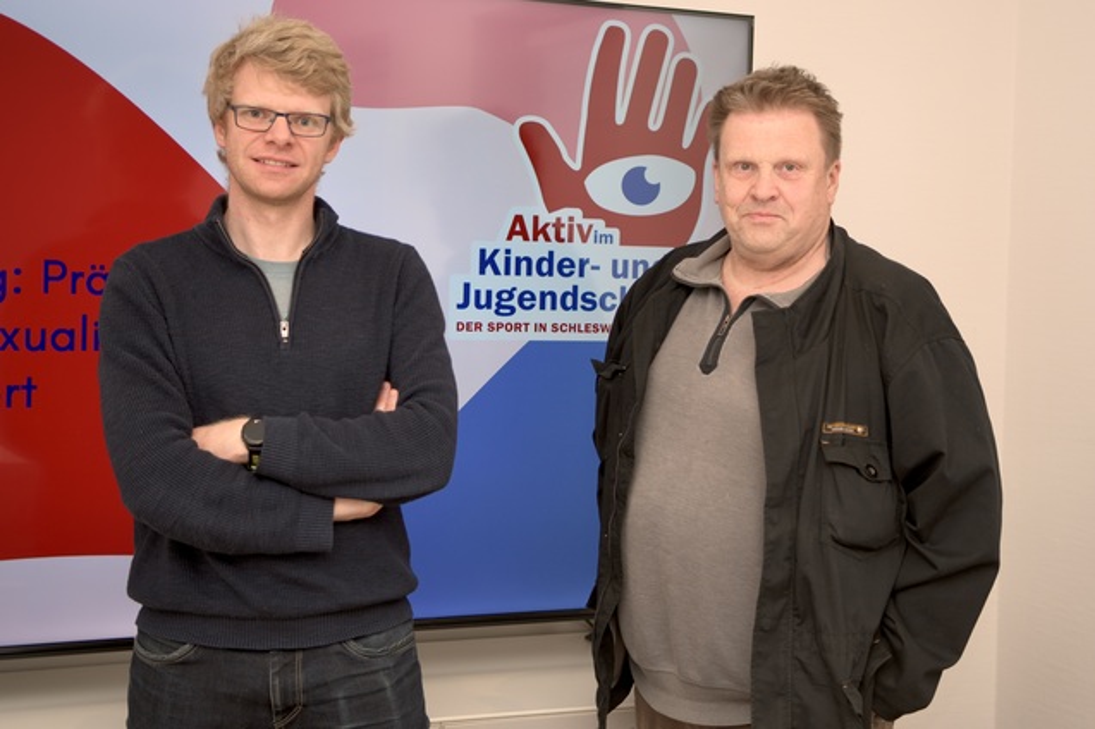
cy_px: 364
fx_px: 1733
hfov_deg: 35.1
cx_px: 548
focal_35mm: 57
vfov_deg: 23.8
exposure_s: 1/100
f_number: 2.8
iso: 100
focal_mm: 38
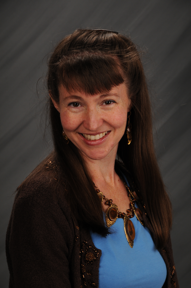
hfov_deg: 6.8
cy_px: 144
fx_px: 1616
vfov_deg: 10.2
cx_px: 96
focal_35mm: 202
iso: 400
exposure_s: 1/200
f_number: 11
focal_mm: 135
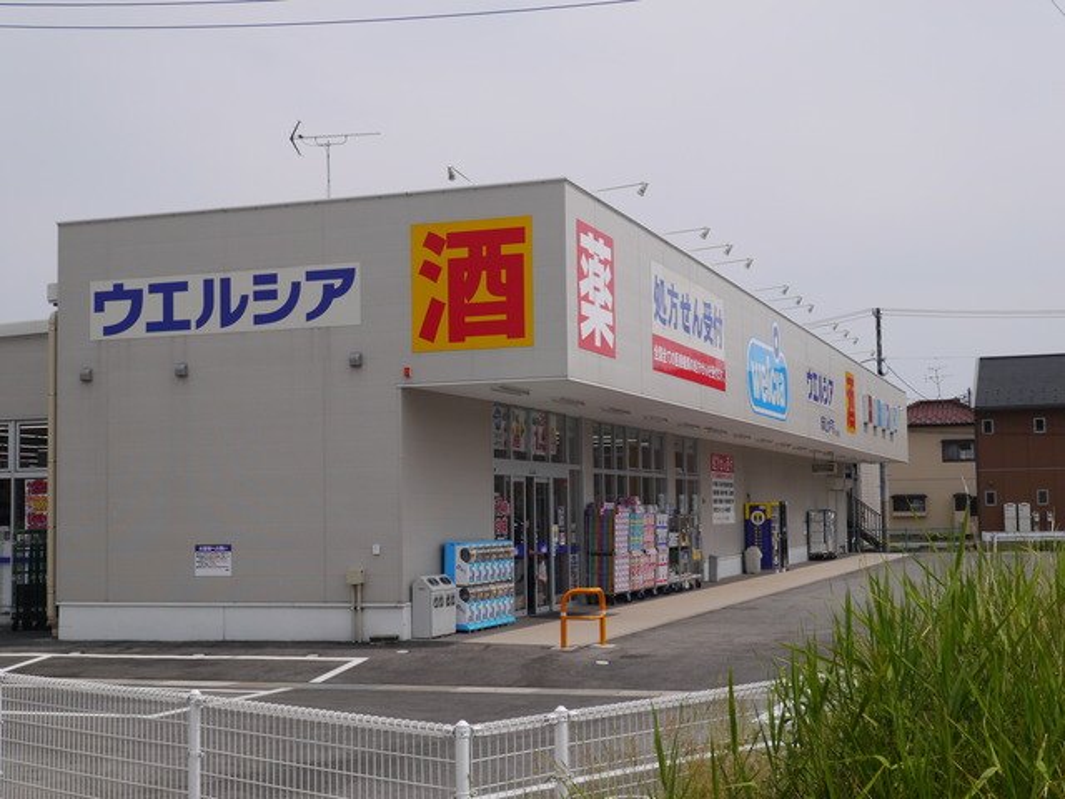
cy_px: 400
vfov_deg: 28.0
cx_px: 532
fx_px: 1600
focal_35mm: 52
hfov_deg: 36.8
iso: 160
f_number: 10
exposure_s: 1/500
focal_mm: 26
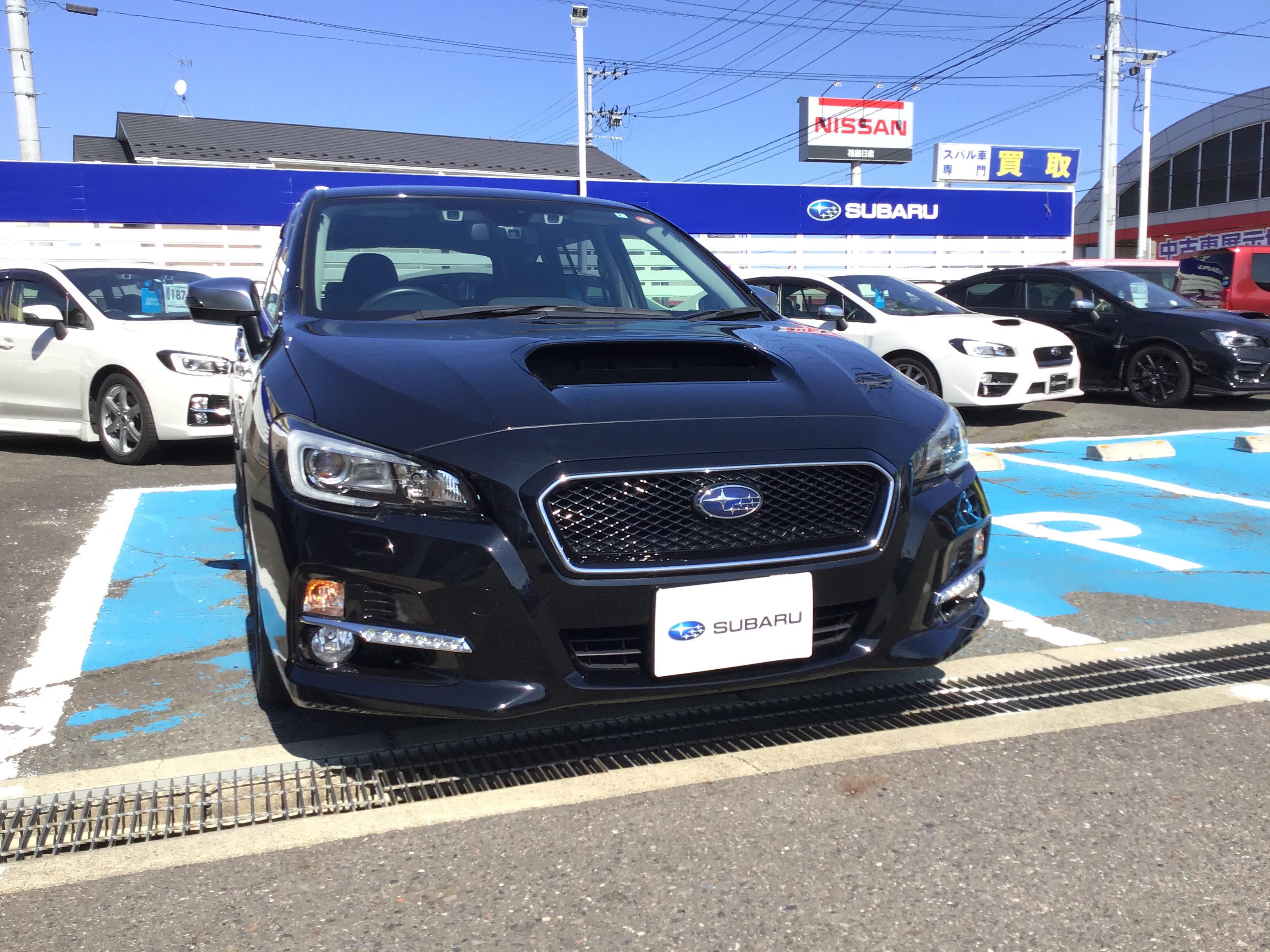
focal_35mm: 31
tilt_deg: -8.6
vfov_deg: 45.4
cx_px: 635
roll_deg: +0.3
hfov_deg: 58.4
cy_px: 476
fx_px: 1137
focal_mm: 3.3
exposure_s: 1/947
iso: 25
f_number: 2.4
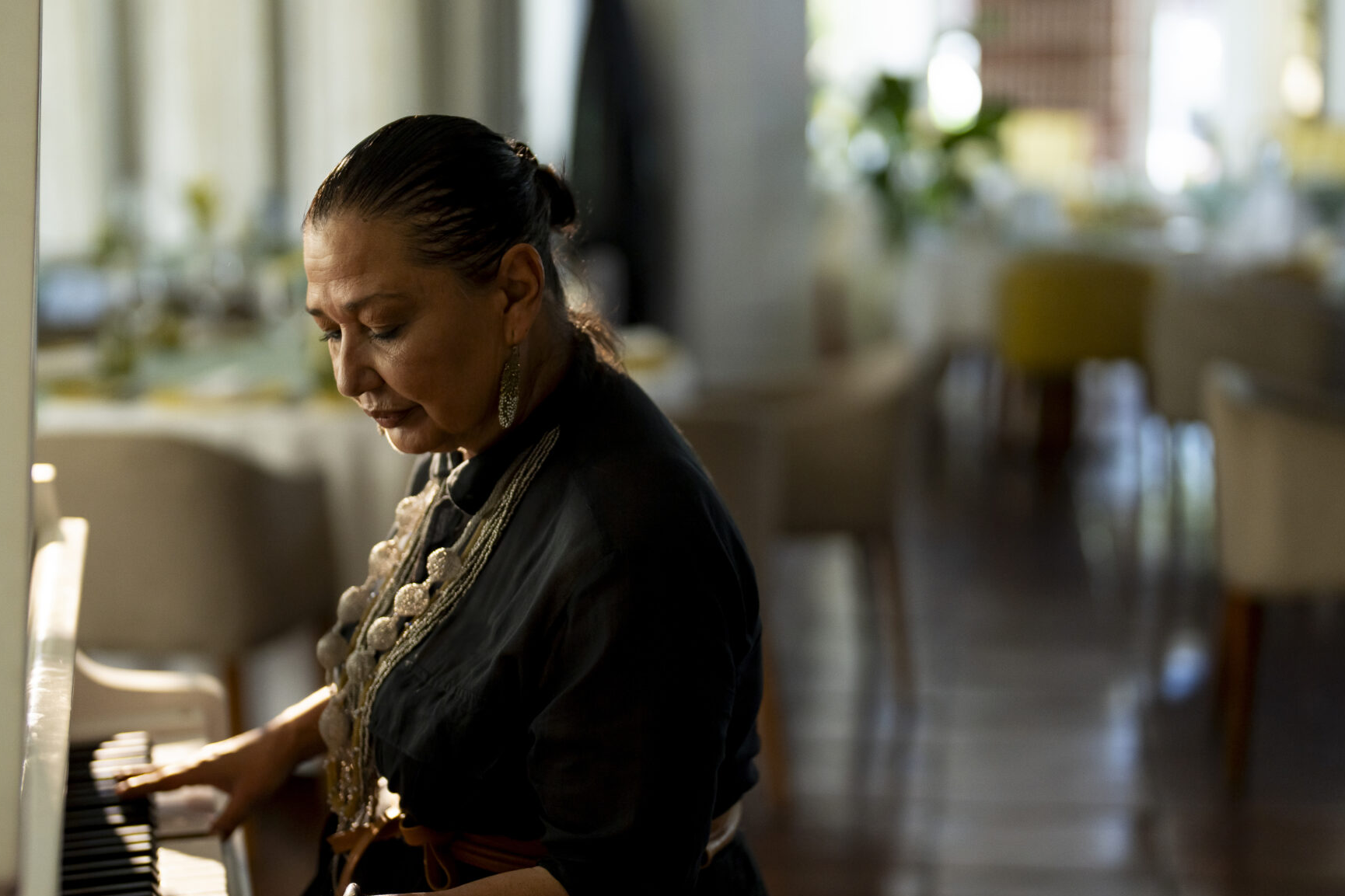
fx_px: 2764
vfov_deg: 18.4
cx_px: 641
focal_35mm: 74
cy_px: 514
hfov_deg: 27.3
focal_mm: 50
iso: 100
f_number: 1.2
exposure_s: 1/800
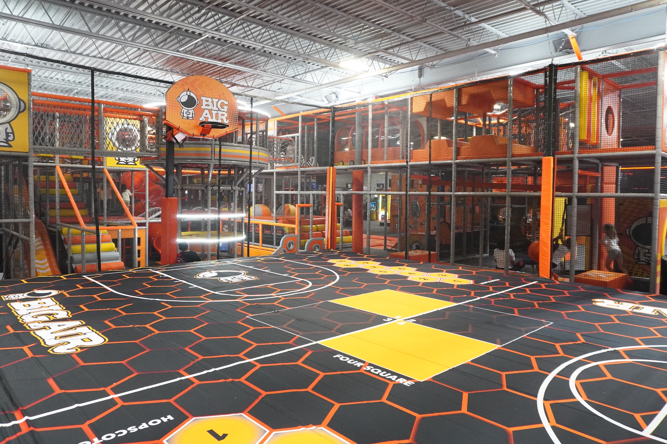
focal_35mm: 25
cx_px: 335
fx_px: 463
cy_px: 215
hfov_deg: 71.5
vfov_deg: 51.3
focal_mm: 16
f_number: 5
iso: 2500
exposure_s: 1/30
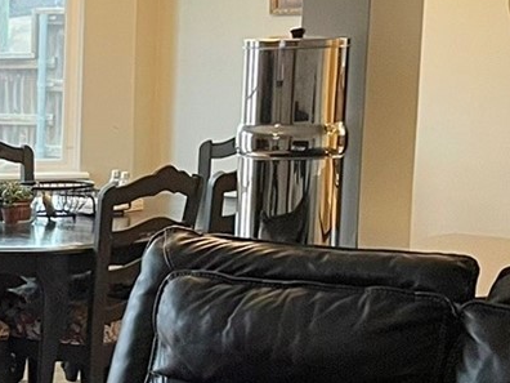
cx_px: -592
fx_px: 1856
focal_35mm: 126
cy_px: 365
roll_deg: +2.8
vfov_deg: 11.7
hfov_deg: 13.0
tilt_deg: -10.0
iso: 200
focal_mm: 4.2
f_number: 1.6
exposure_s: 1/60
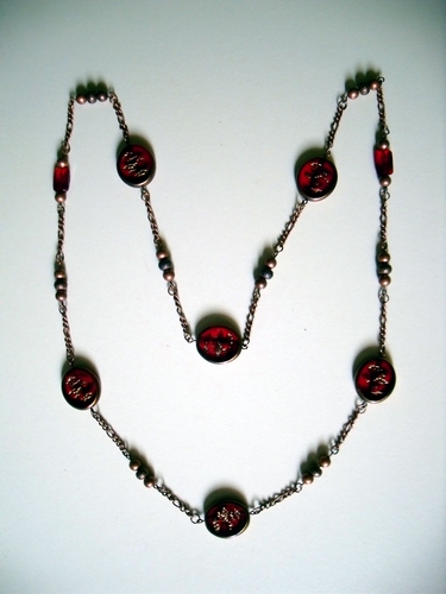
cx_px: 223
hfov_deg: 41.8
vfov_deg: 54.0
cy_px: 297
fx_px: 584
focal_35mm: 34
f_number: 2.8
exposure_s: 1/10
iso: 100
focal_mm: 6.3
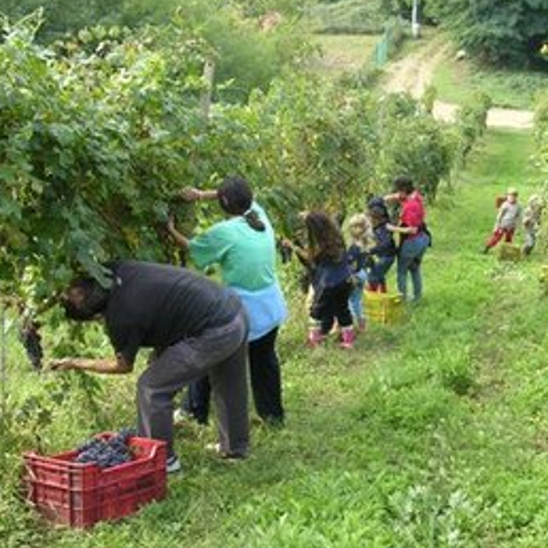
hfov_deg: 32.8
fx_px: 931
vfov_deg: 32.8
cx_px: 274
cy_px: 259
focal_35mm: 52
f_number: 2.8
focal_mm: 5.8
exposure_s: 1/172
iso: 100
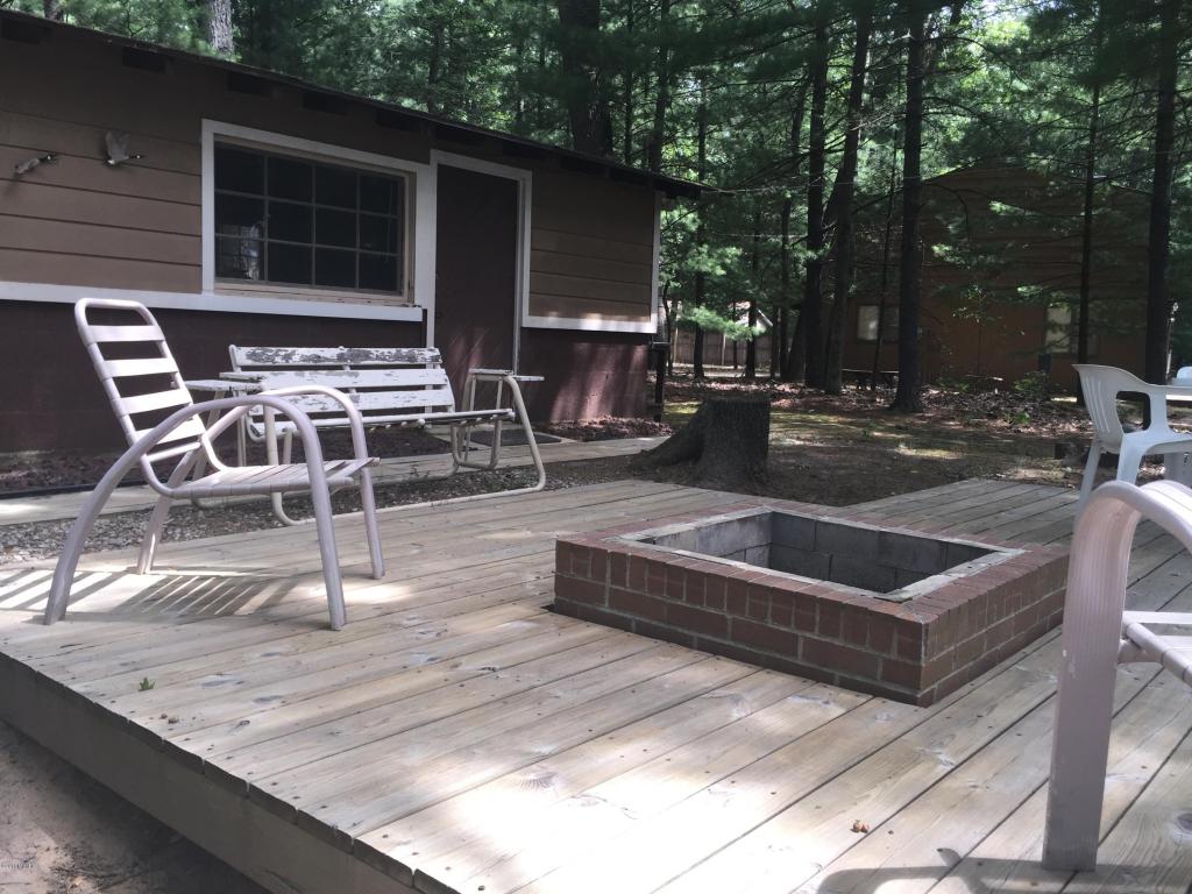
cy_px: 447
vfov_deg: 48.2
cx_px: 596
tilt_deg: -4.4
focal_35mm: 29
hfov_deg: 61.7
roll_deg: -3.0
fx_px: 999
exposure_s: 1/185
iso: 32
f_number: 2.2
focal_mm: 4.15
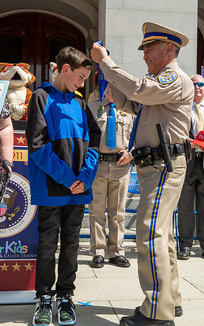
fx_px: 481
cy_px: 161
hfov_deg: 24.0
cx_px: 108
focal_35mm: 54
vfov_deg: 37.5
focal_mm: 52
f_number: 8
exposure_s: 1/160
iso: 100
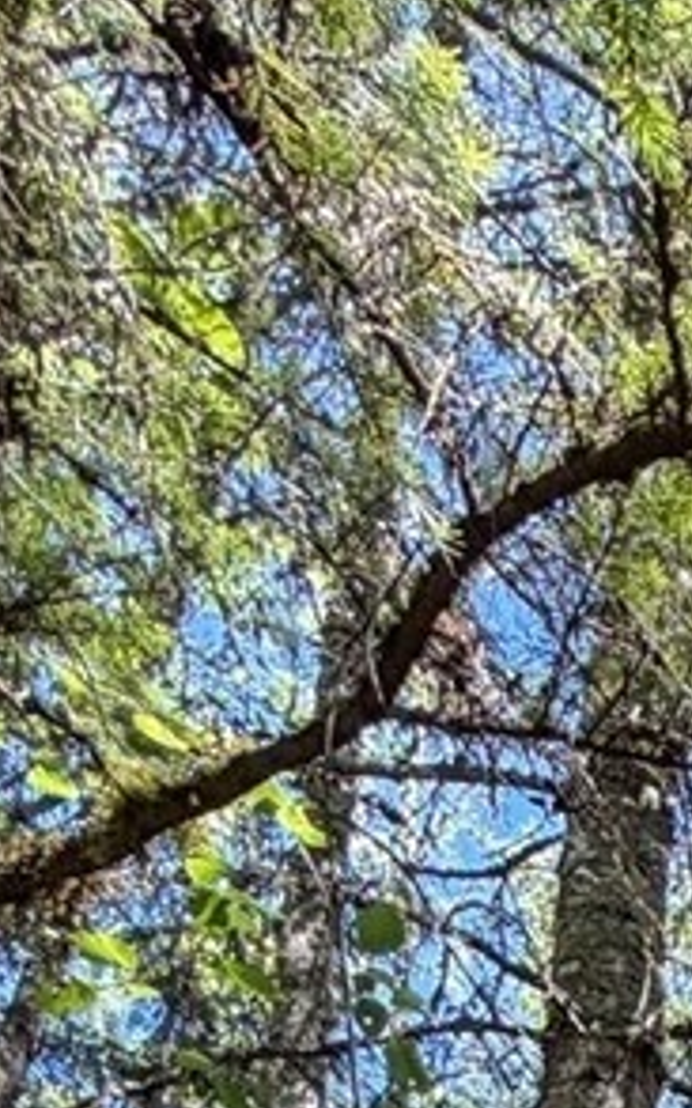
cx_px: 1645
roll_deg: +1.5
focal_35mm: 73
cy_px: 2379
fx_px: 2204
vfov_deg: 17.2
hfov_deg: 13.4
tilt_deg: +10.5
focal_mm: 2.22
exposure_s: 1/121
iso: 64
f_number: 2.2
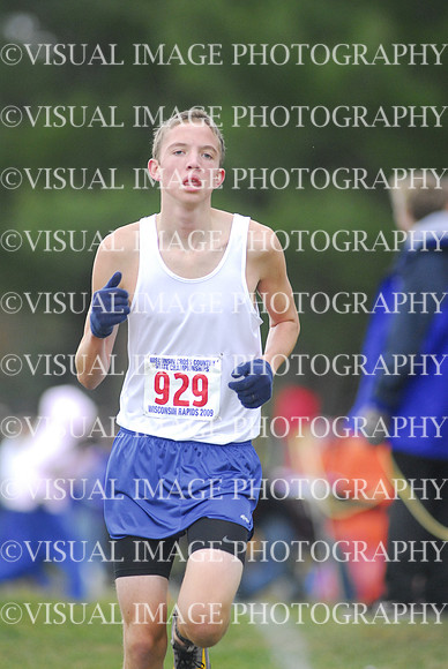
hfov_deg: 3.1
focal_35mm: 450
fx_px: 8379
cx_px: 224
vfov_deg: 4.6
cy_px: 334
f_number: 4
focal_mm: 300
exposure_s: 1/500
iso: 800
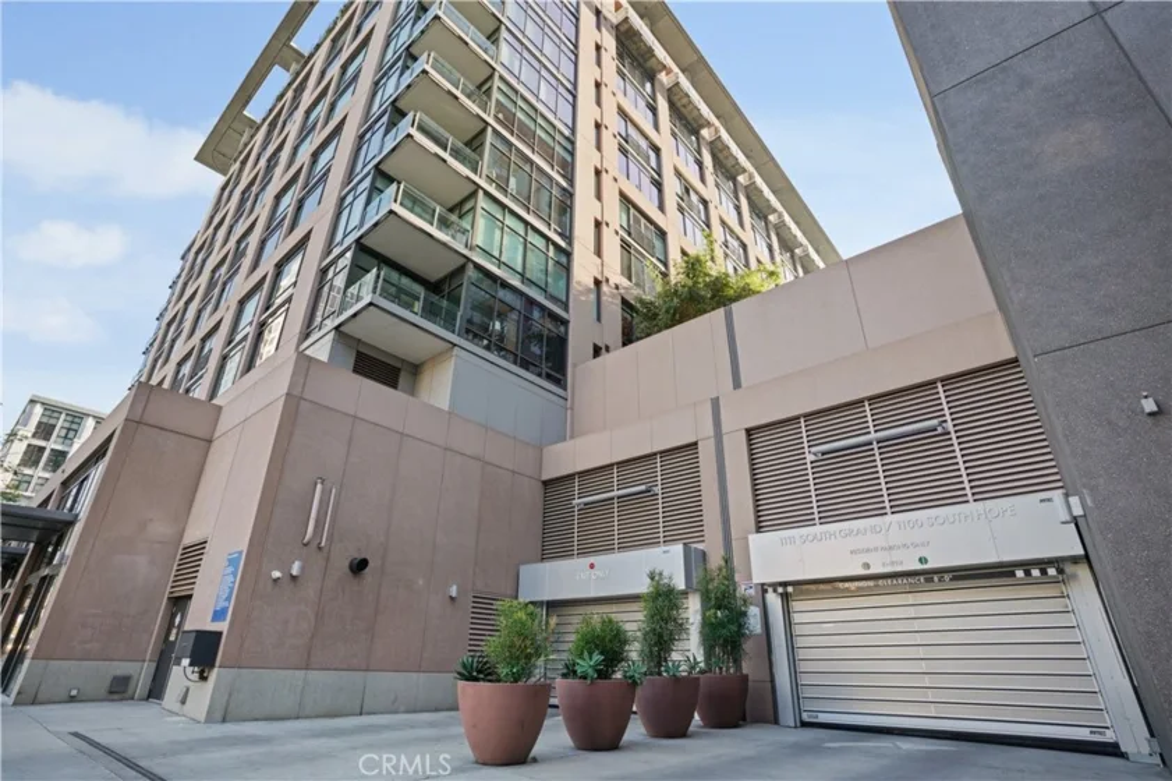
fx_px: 553
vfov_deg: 70.4
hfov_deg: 93.3
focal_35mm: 17
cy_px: 390
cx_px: 586
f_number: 8
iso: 400
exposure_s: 1/13
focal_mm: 17
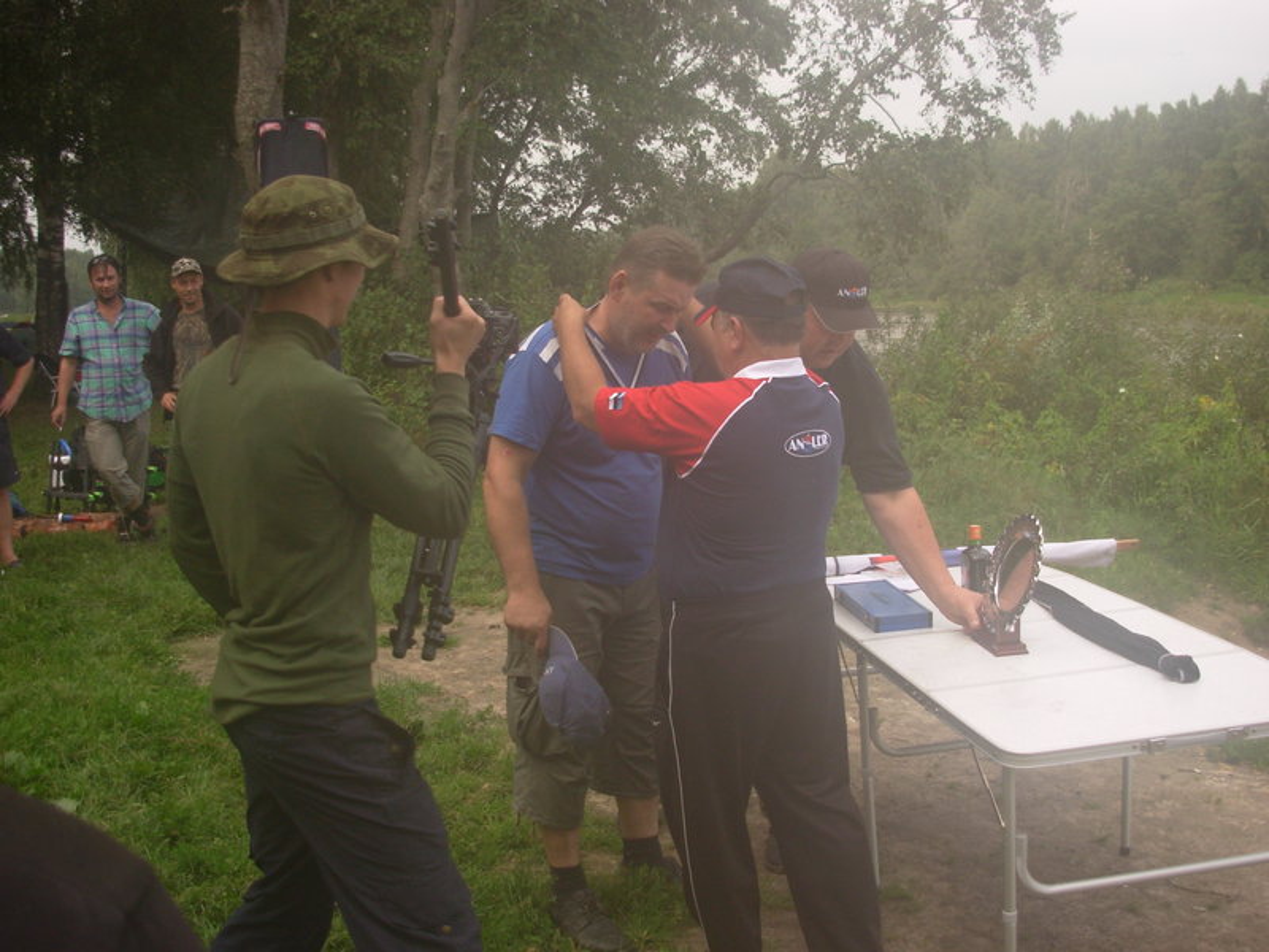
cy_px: 476
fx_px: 1393
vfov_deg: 37.7
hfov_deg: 49.0
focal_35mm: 38
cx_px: 634
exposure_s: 1/304
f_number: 2.9
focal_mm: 6.3
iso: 50
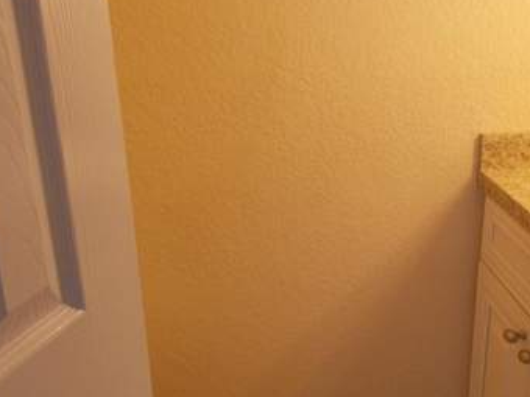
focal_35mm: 49
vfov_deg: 29.2
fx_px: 750
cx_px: 335
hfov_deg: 38.6
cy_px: 302
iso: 80
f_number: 3.2
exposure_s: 1/30
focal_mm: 4.6
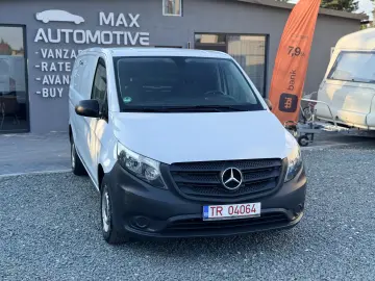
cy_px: 140
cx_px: 188
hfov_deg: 39.7
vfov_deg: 30.3
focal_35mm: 48
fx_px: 520
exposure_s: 1/1011
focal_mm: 6.76
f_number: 1.78
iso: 64
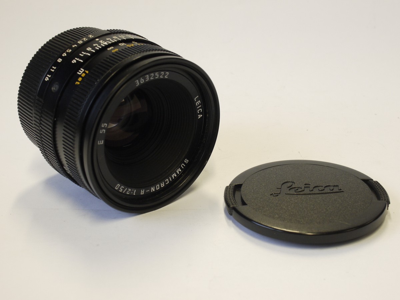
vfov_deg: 24.4
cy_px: 150
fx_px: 693
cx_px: 200
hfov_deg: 32.2
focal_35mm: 60
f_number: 9
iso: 400
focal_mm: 30
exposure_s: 1/20
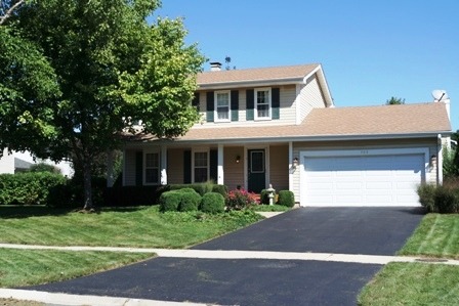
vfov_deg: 27.5
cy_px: 153
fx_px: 625
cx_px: 230
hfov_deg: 40.3
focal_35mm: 49
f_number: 7.1
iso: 100
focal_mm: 32
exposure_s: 1/250
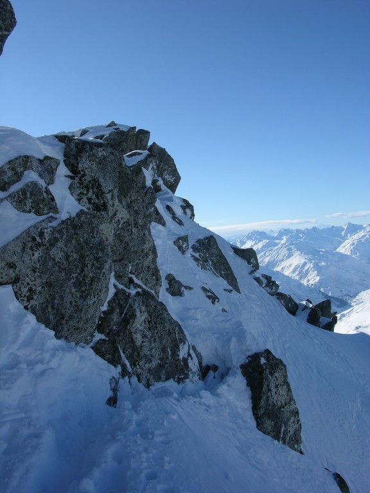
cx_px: 185
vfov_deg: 52.6
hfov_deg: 40.7
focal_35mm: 35
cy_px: 246
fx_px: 499
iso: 50
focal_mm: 8.9
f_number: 6.3
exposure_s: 1/317
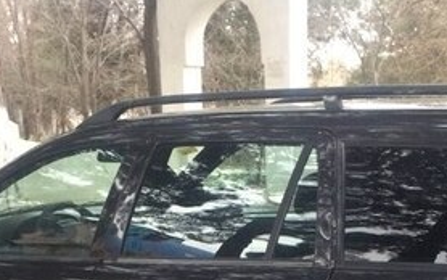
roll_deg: -1.2
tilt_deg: -18.2
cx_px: 291
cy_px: 379
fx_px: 890
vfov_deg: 16.7
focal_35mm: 73
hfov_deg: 28.1
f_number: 2.2
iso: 200
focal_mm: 4.15
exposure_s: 1/33
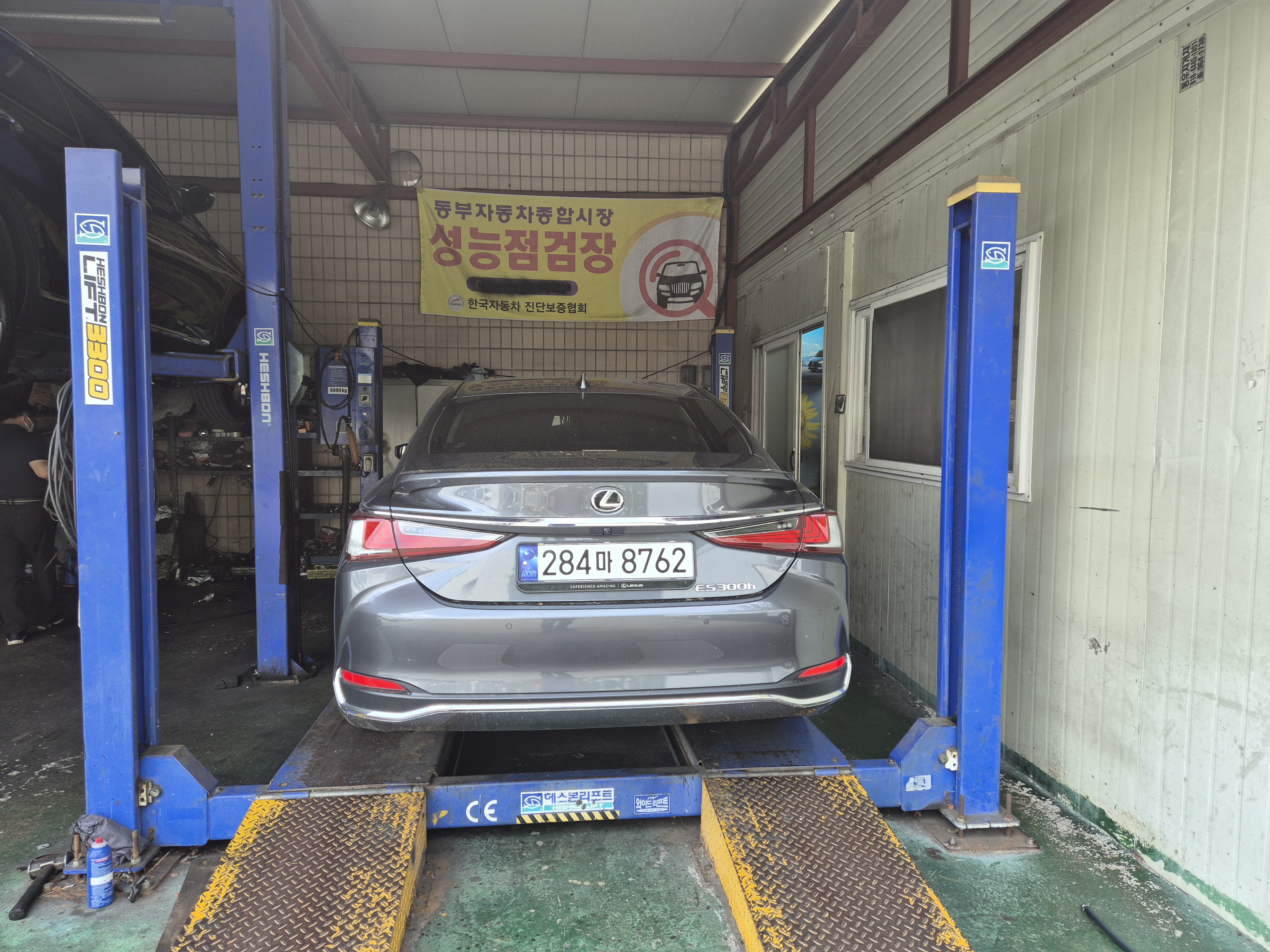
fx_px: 844
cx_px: 635
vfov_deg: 58.9
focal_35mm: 23
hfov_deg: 73.9
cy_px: 476
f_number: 1.8
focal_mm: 5.4
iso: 50
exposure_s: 1/180
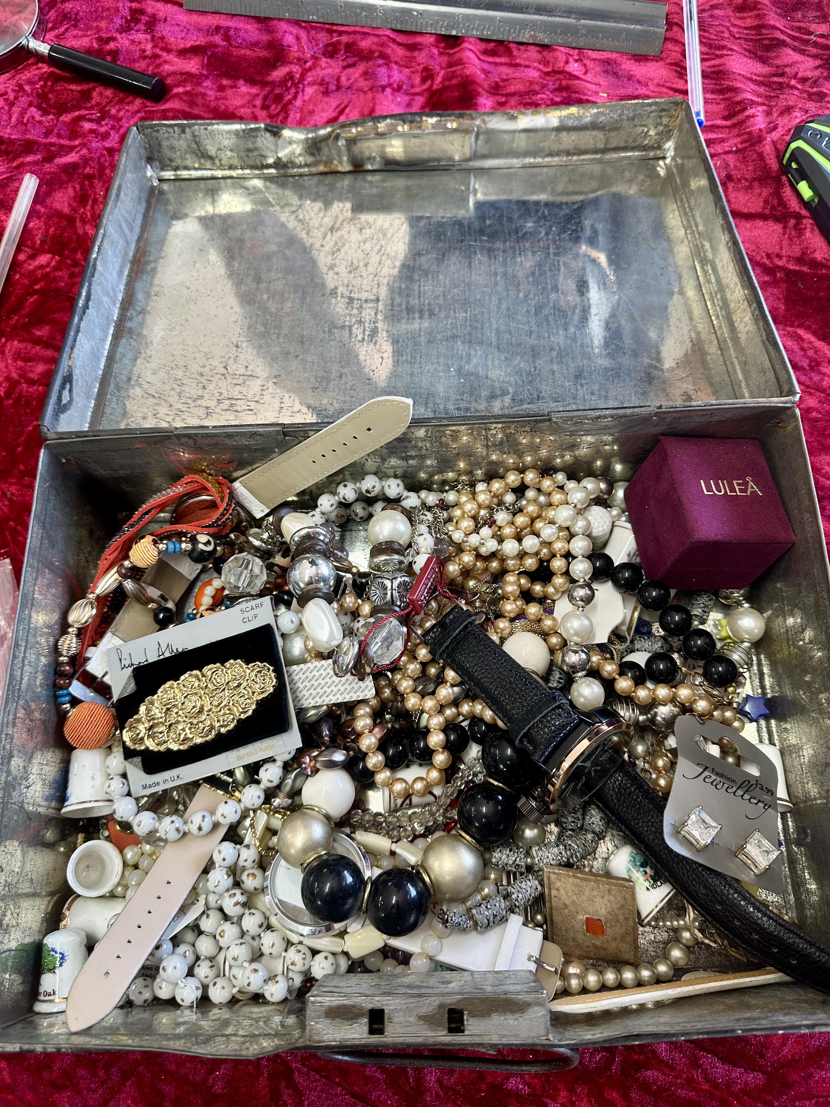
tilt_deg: -70.7
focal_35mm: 24
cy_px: 554
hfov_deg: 56.8
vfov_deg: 71.6
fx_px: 767
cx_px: 415
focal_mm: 6.86
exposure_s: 1/100
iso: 125
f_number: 1.78
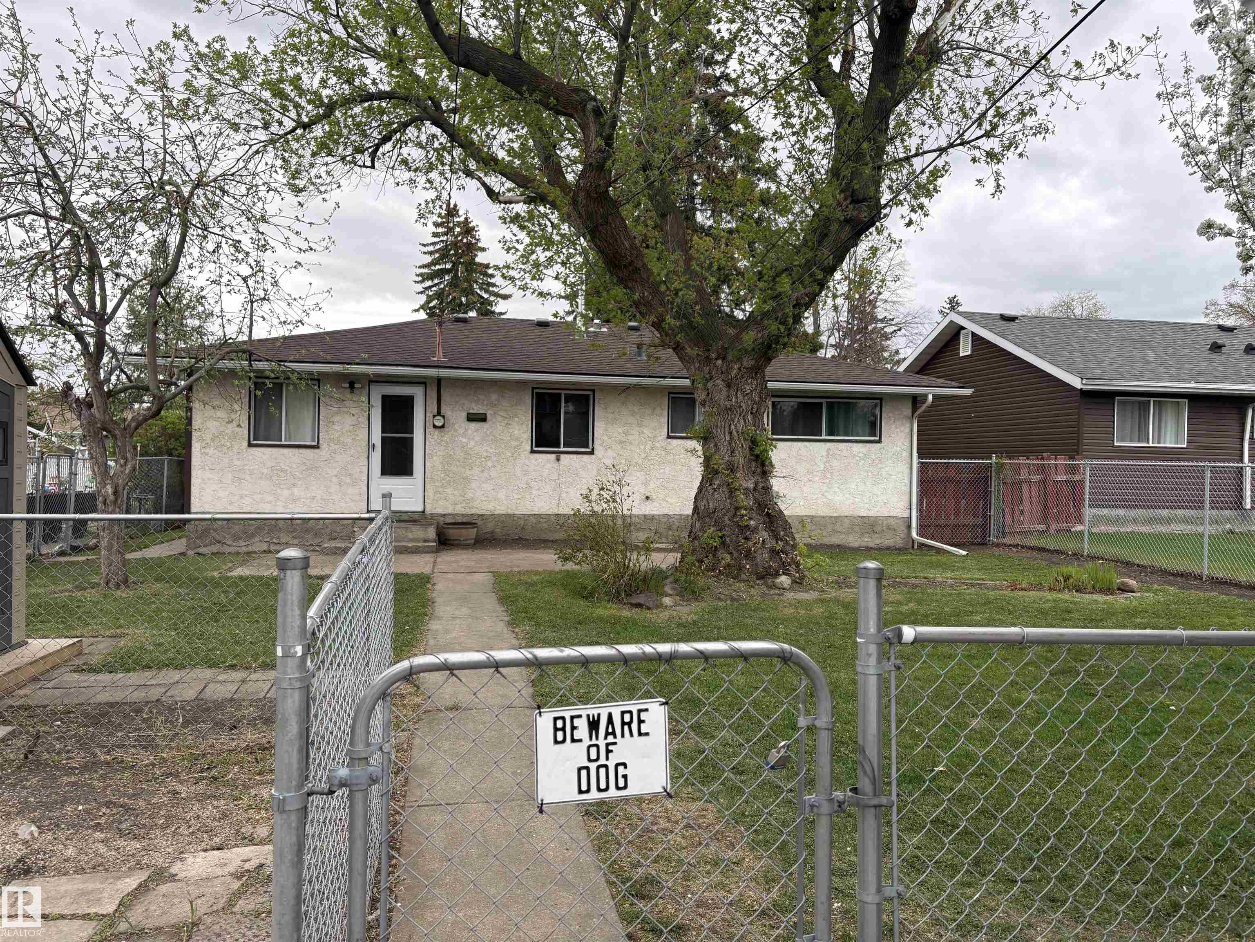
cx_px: 628
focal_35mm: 26
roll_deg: +0.0
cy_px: 471
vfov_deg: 53.1
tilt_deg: -0.9
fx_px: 943
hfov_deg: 67.3
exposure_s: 1/1135
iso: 64
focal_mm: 5.96
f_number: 1.6
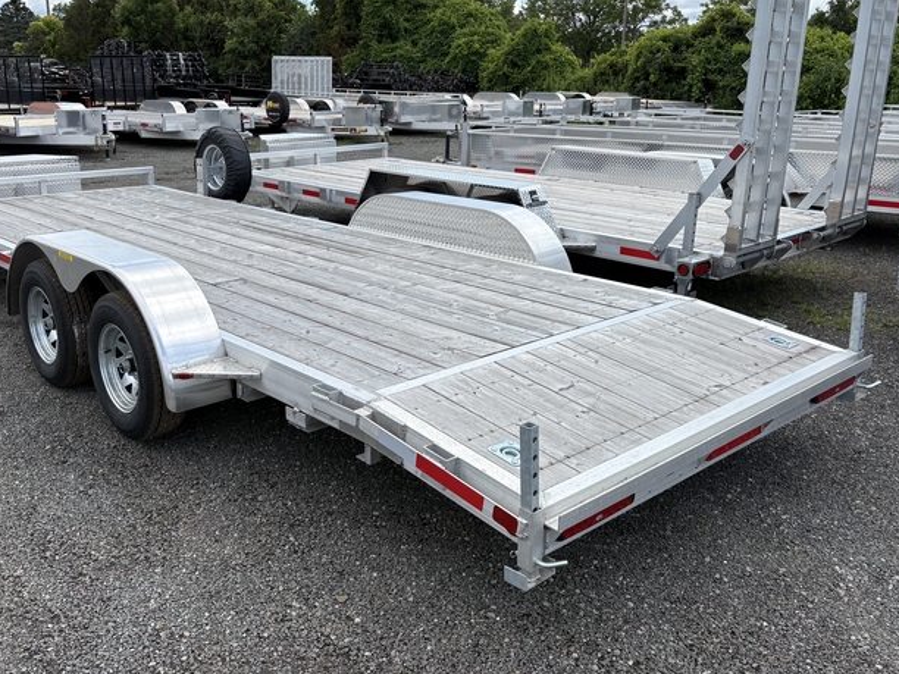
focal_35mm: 34
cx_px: 392
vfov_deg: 41.7
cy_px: 297
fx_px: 883
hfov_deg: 53.8
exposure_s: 1/2865
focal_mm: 5.96
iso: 50
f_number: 1.6
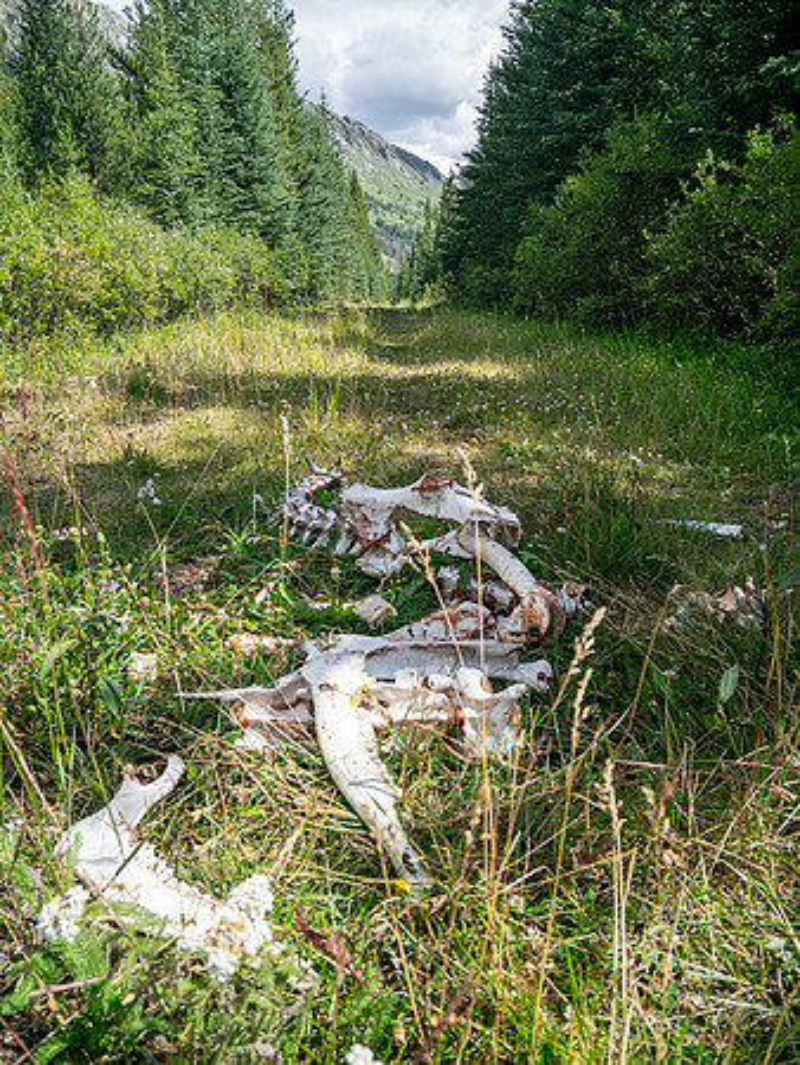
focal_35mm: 24
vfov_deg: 71.6
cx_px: 400
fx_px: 739
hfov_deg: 56.9
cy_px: 532
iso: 200
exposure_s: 1/400
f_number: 4
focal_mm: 12
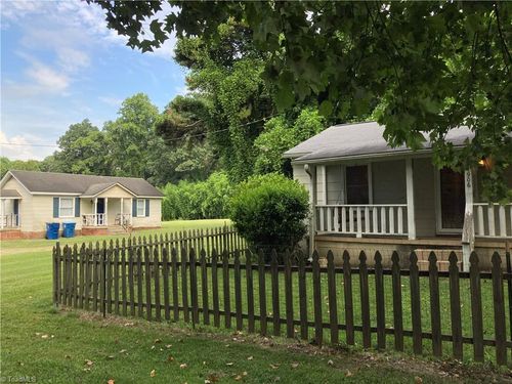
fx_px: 414
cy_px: 192
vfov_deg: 49.7
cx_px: 256
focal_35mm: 28
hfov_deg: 63.4
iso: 20
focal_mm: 3.99
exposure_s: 1/714
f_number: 1.8
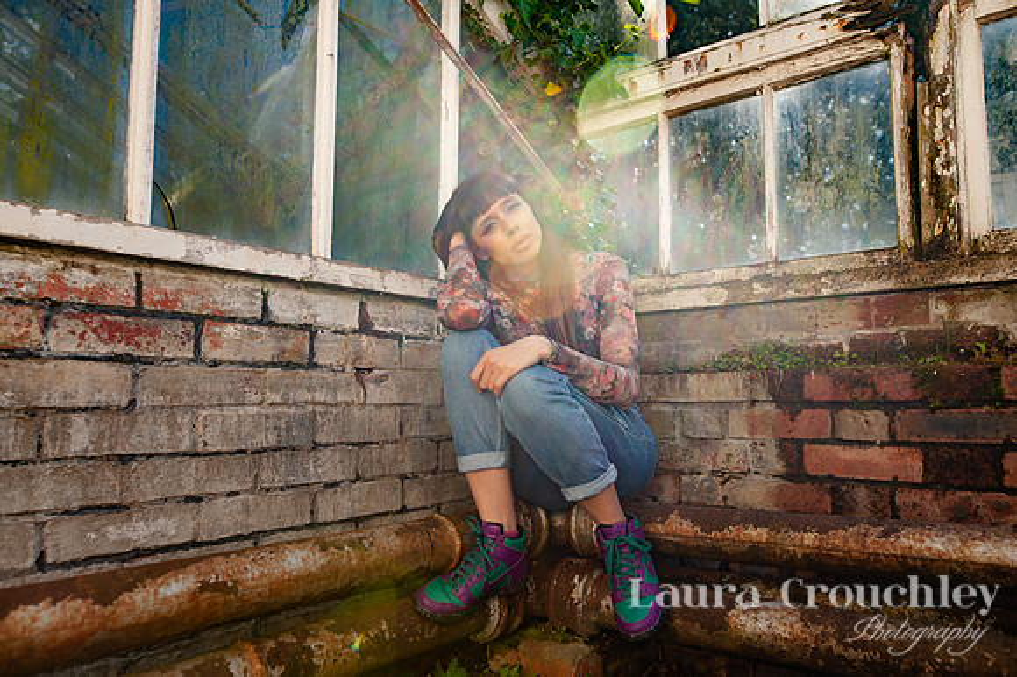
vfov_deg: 52.4
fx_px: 687
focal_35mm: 24
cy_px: 338
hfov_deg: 73.0
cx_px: 505
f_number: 3.5
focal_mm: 24
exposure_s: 1/1250
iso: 320
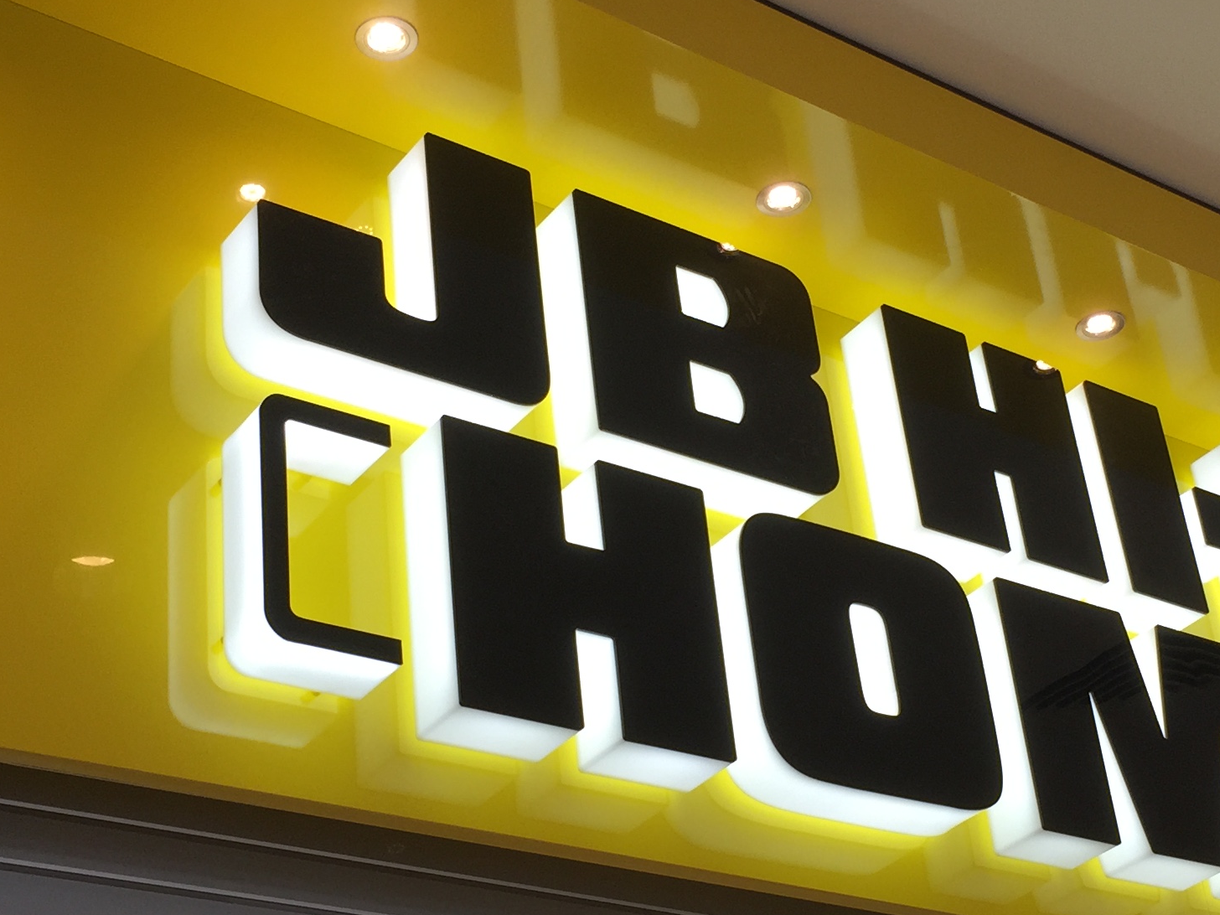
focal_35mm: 65
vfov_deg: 22.5
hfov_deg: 29.7
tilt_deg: +27.7
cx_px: 768
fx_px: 2291
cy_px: 559
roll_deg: +5.8
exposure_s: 1/100
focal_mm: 4.15
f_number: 2.2
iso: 32
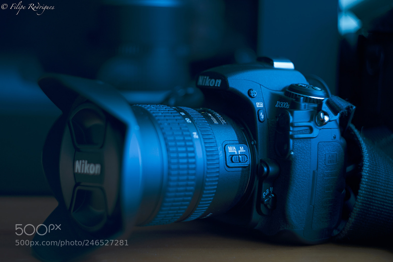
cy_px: 131
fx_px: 633
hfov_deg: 34.5
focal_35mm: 58
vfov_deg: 23.4
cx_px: 196
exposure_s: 1/25
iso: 320
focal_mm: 58
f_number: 2
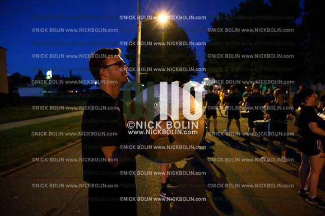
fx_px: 217
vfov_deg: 53.1
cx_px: 162
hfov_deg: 73.8
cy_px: 108
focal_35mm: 24
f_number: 4
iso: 32000
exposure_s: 1/250
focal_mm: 24
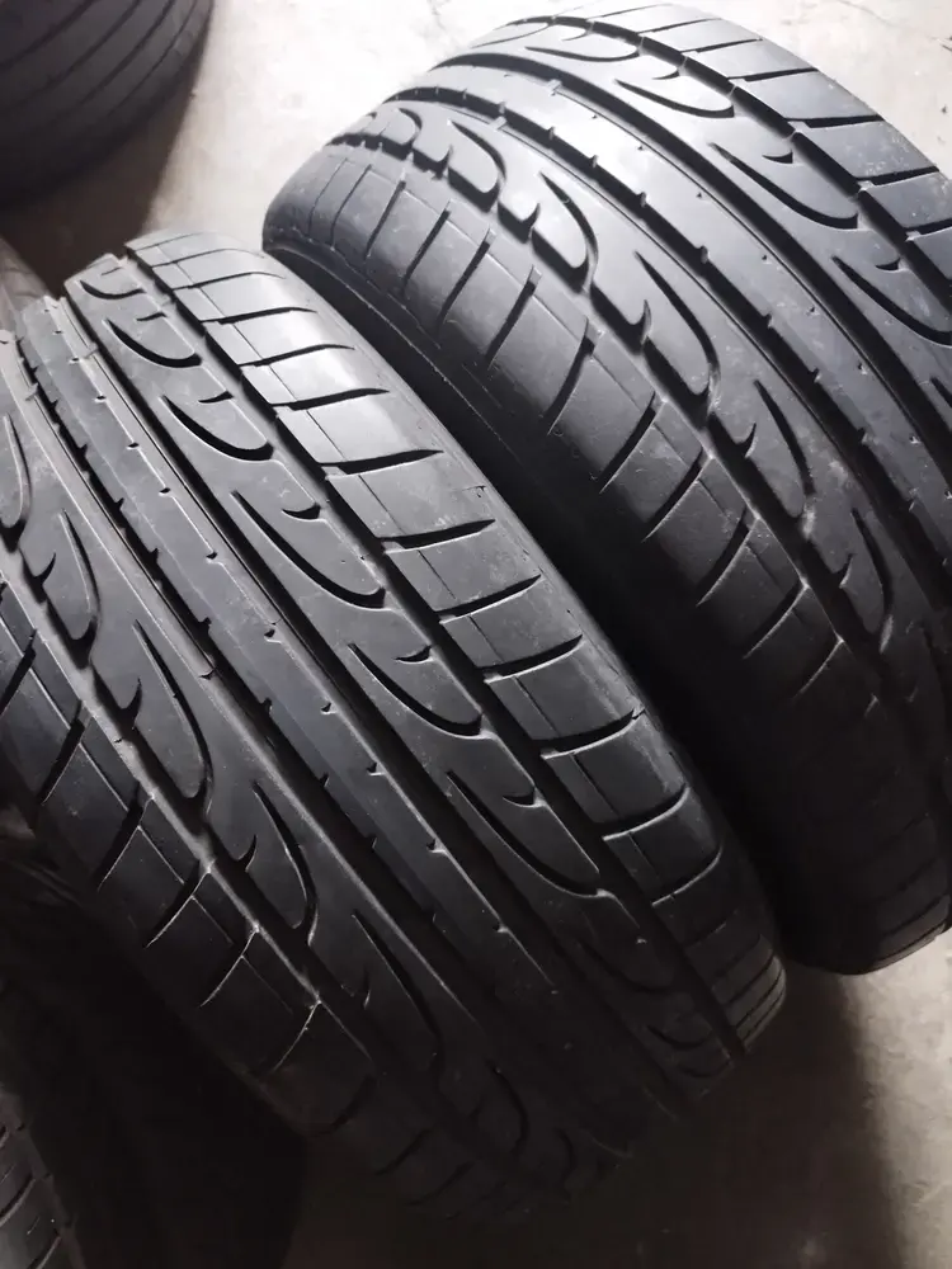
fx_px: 917
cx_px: 476
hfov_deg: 54.9
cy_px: 634
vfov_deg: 69.4
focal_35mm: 25
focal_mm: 5.95
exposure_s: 1/20
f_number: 1.89
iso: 620
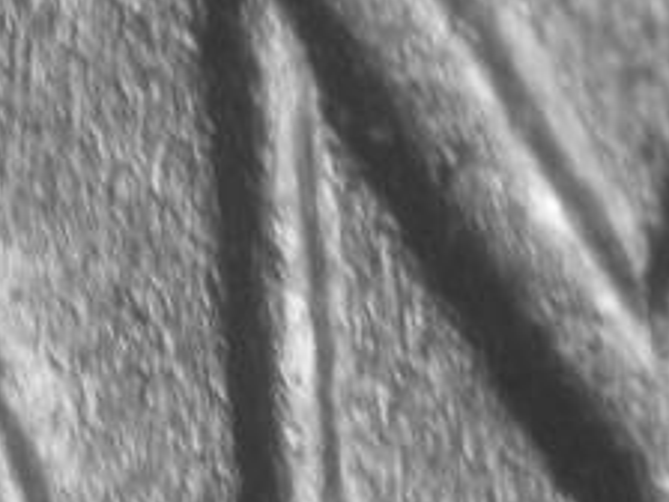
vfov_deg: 3.7
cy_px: 230
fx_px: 7789
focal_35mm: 403
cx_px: 125
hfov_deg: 4.9
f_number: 4.8
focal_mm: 29.3
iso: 100
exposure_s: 1/6.3
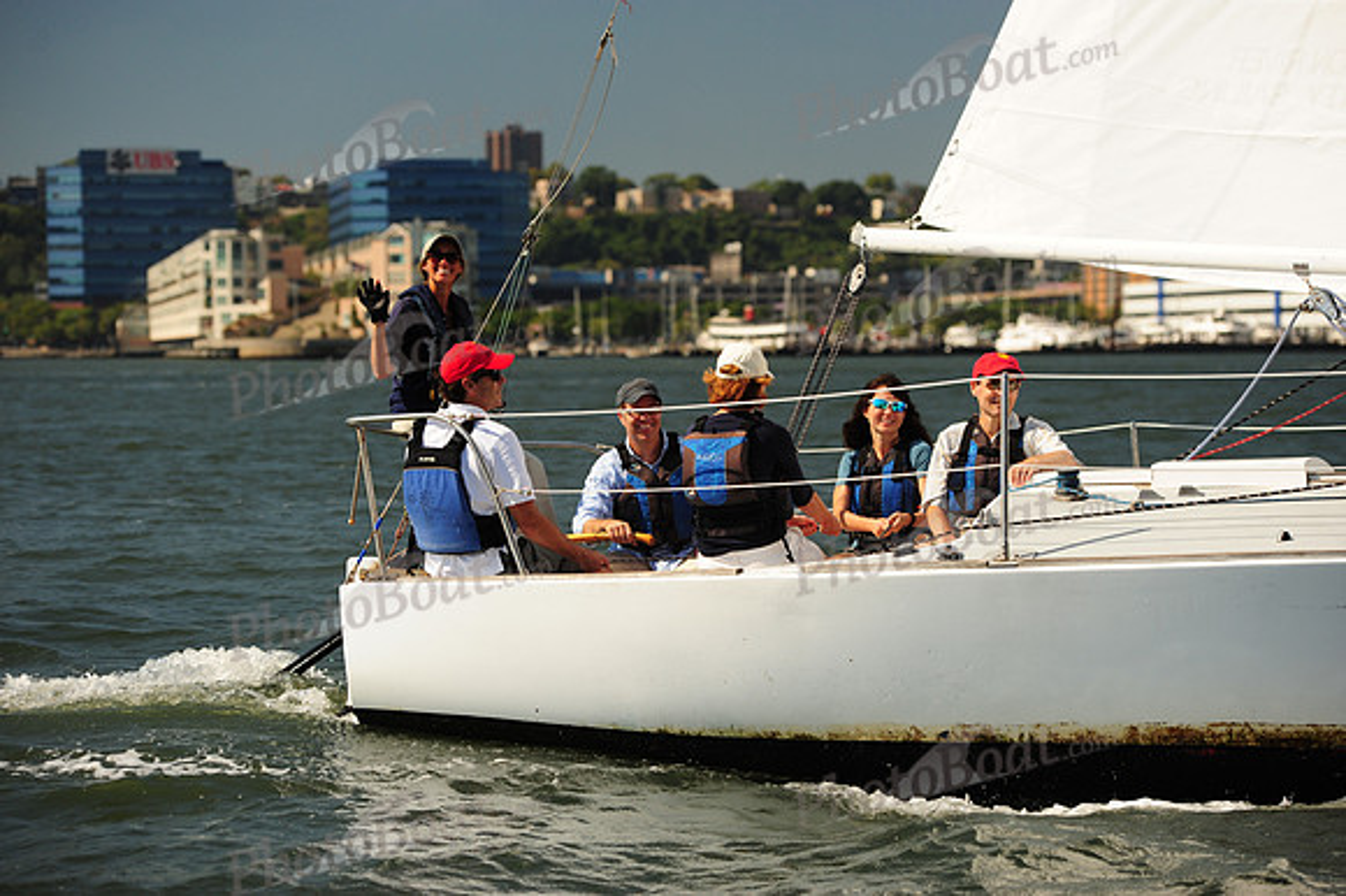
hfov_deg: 20.4
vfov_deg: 13.7
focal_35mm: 100
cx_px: 673
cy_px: 448
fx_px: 3737
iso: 320
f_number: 4
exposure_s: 1/1250
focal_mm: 100
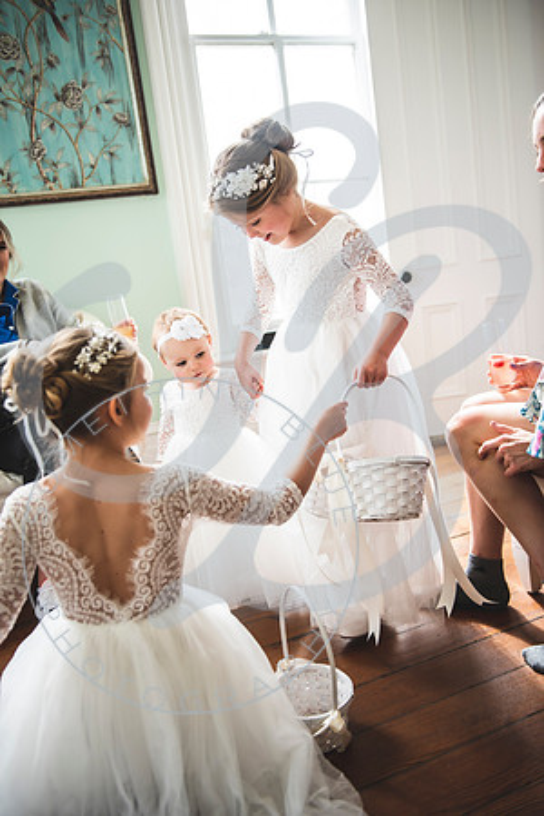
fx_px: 725
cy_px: 408
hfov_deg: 41.1
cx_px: 272
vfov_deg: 58.7
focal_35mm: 32
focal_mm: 32
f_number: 2.8
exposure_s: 1/125
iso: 200
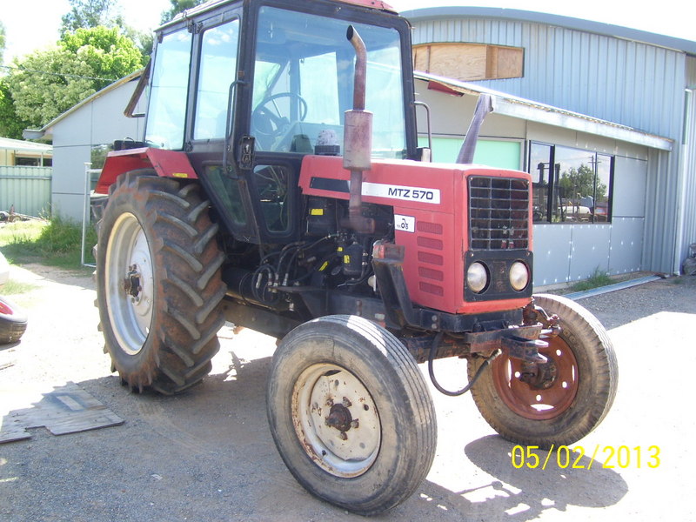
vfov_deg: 38.7
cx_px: 348
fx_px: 744
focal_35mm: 37
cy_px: 261
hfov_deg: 50.1
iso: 80
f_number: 2.7
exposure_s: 1/250
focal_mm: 6
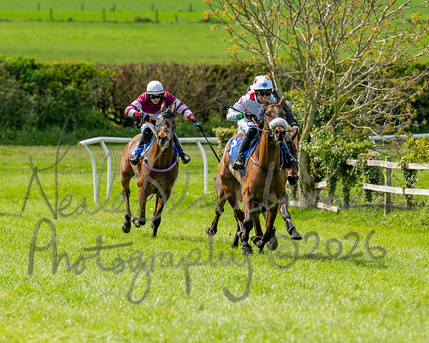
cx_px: 121
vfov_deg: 3.6
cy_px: 210
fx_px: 5420
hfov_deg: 4.5
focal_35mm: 427
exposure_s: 1/2500
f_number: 4
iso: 400
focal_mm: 200
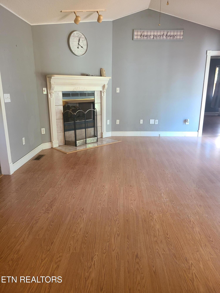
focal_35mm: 26
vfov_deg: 67.3
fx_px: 220
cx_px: 110
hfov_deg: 53.1
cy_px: 146
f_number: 1.8
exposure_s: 1/40
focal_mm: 5.4
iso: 200
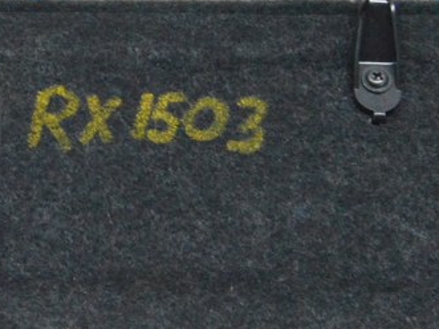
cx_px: -15
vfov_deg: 13.8
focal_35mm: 107
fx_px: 1356
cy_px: 129
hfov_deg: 17.9
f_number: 20
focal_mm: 24
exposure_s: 1/15
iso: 6400
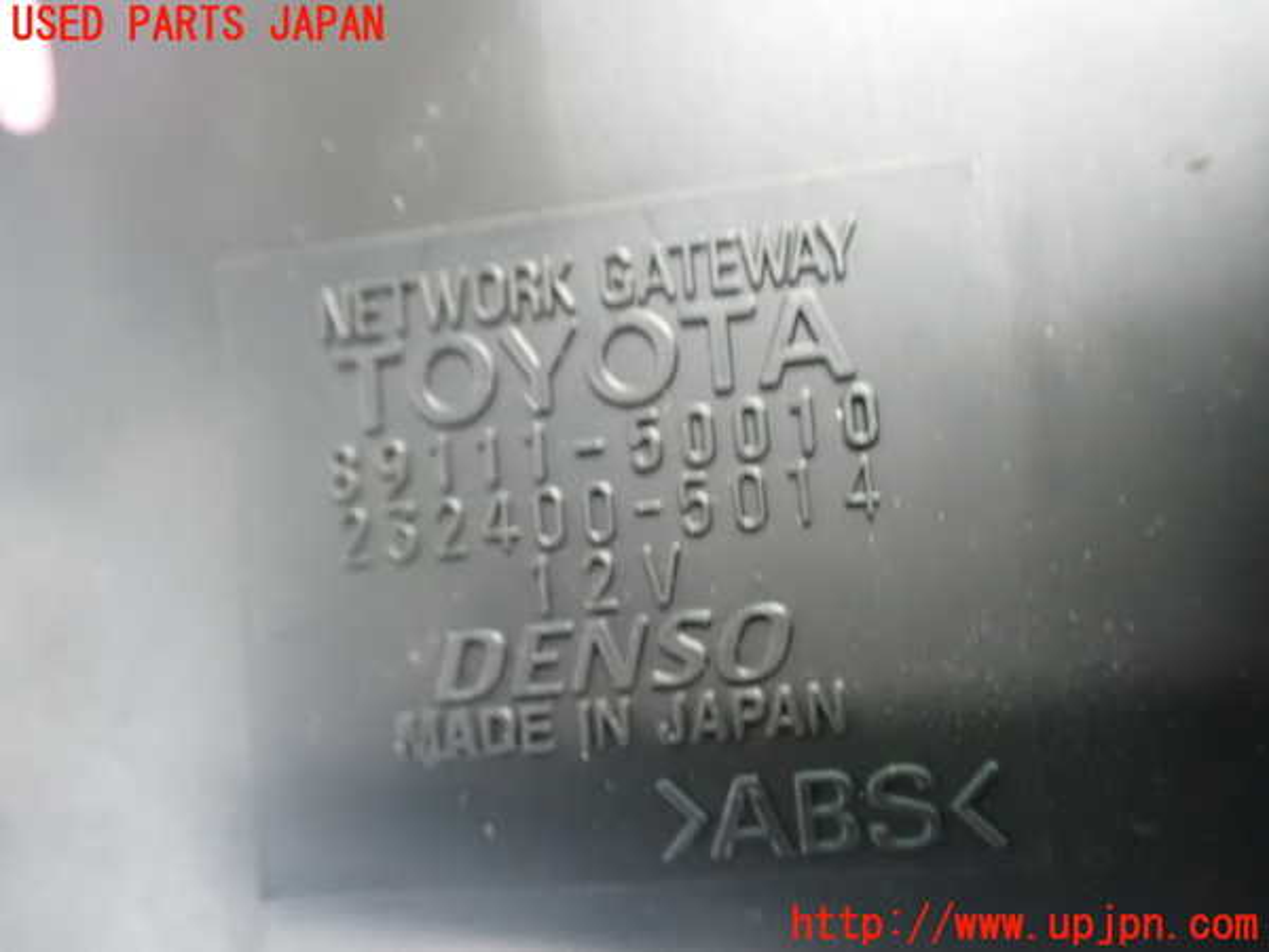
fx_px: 1100
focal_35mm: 30
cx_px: 634
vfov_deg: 46.8
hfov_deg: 60.0
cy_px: 476
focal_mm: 5.4
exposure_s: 1/30
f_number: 2.3
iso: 1600
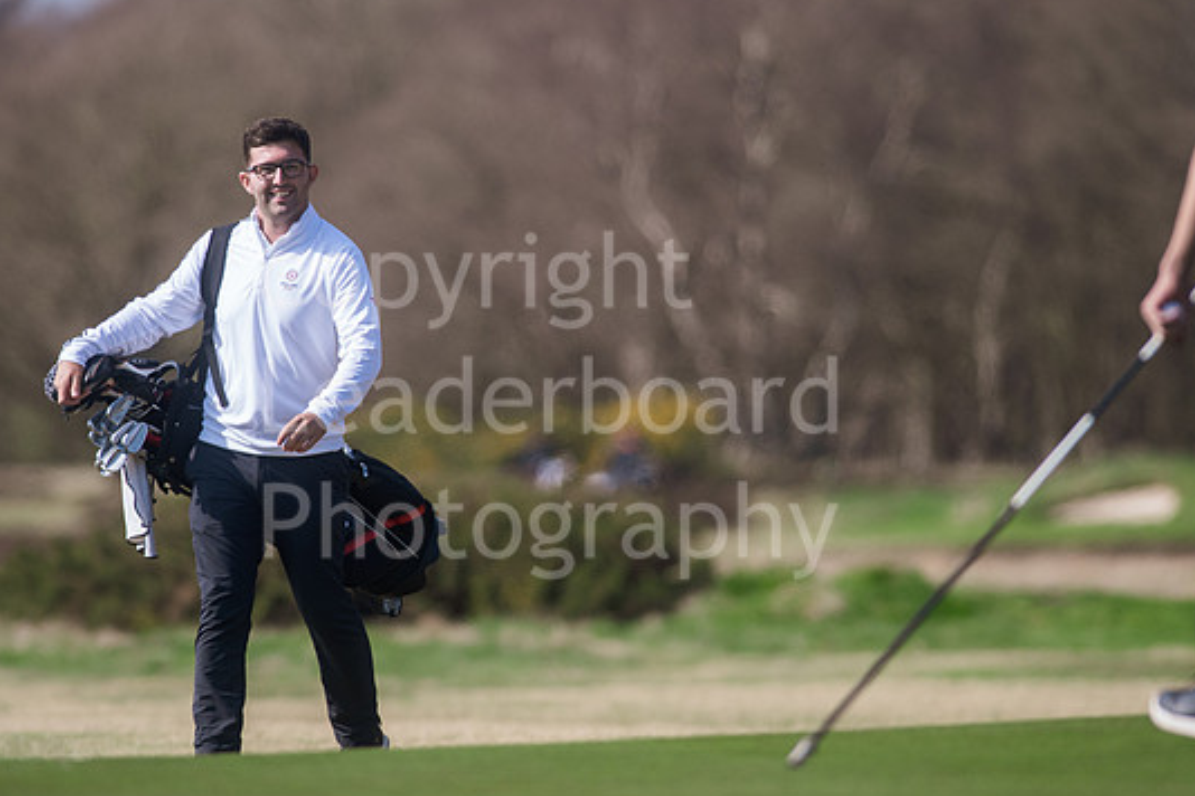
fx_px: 16231
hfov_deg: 4.2
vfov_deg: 2.8
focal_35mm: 489
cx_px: 553
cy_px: 417
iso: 400
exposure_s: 1/4000
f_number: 4
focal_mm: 300
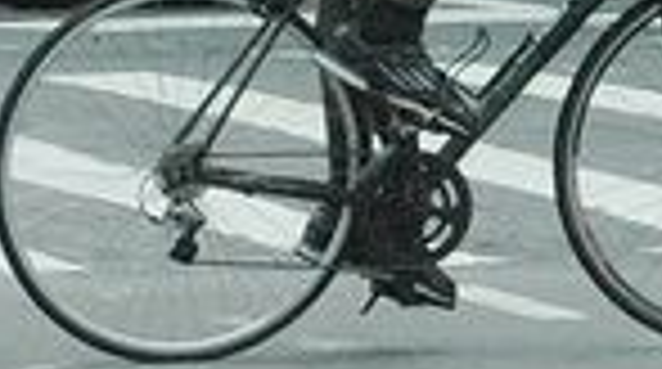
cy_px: 4
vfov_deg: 2.3
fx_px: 9250
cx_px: 426
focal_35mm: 528
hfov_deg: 4.1
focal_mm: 68
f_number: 9
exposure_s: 1/320
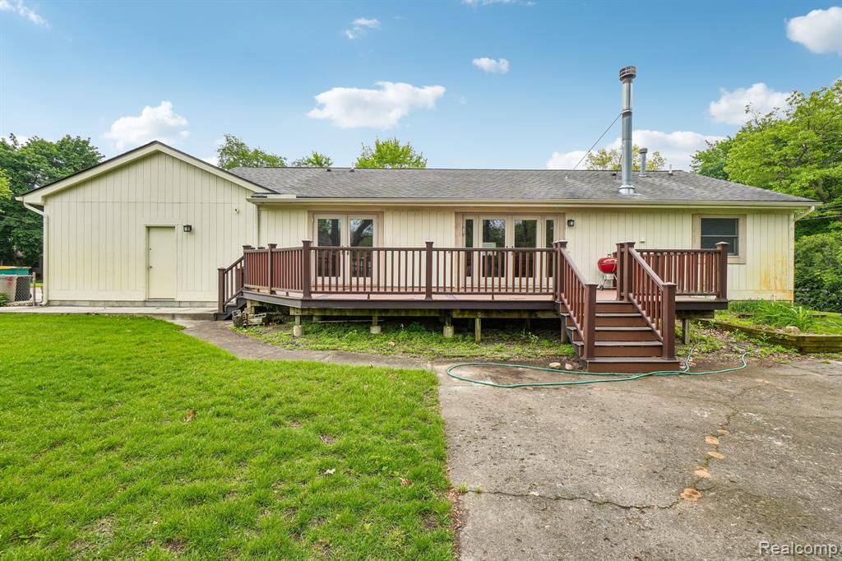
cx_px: 421
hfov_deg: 100.4
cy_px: 280
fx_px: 351
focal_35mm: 15
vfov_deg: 77.3
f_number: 8
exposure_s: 1/90
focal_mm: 10
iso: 100
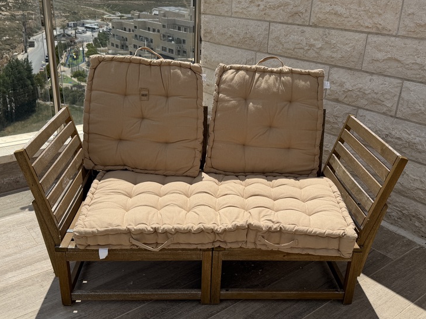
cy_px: 171
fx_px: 418
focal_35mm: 34
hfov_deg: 54.0
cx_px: 215
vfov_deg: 41.8
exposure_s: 1/9091
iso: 80
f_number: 1.78
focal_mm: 6.76
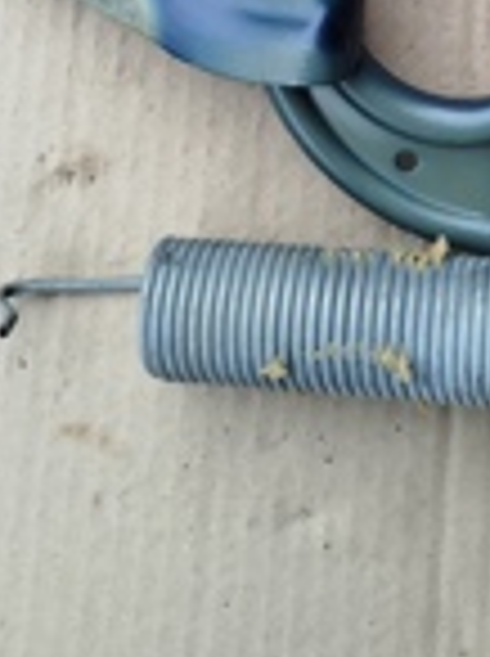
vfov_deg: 20.8
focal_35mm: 79
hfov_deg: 18.2
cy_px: -351
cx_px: 479
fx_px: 1495
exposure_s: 1/212
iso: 50
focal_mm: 5.31
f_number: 1.7
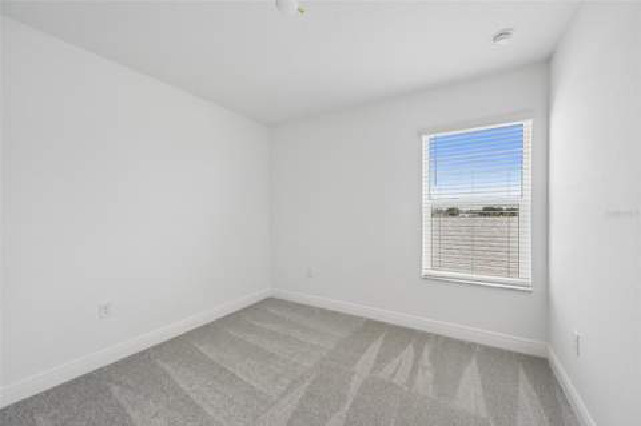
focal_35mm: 14
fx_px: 249
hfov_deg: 104.3
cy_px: 213
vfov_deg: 81.1
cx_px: 320
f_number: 8
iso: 400
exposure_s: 1/100
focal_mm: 14
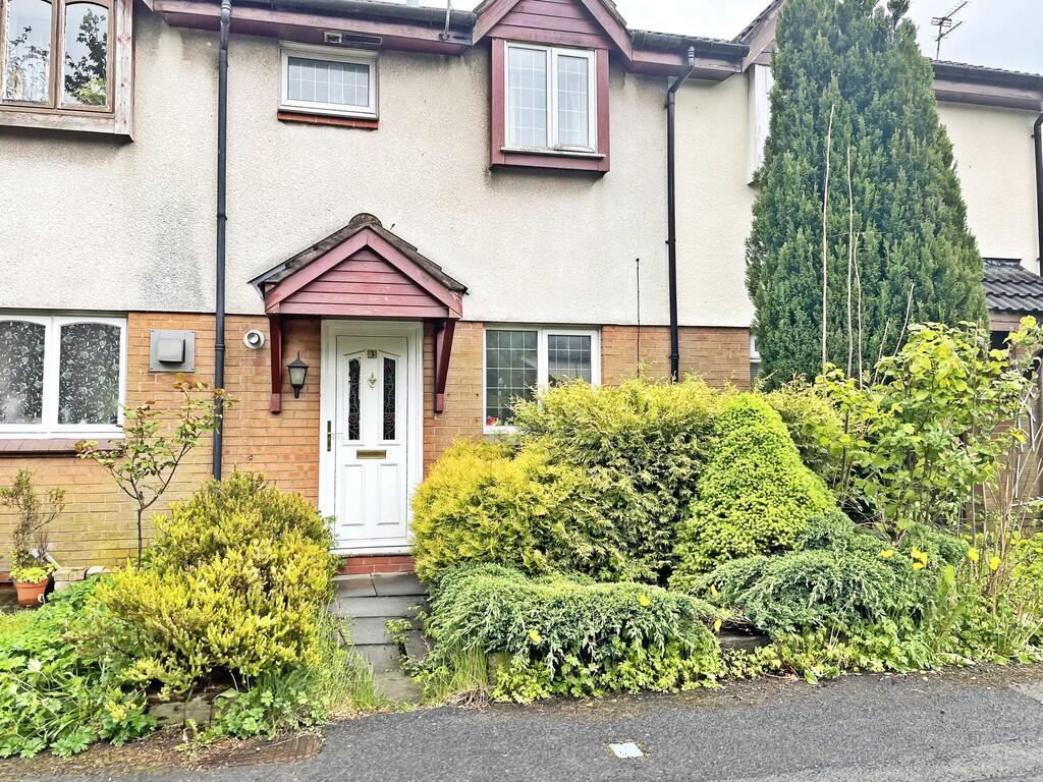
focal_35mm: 26
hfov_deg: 67.3
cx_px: 522
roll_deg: +0.5
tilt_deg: +3.7
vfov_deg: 53.1
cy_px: 391
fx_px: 783
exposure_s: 1/785
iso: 32
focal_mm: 4.2
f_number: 1.6
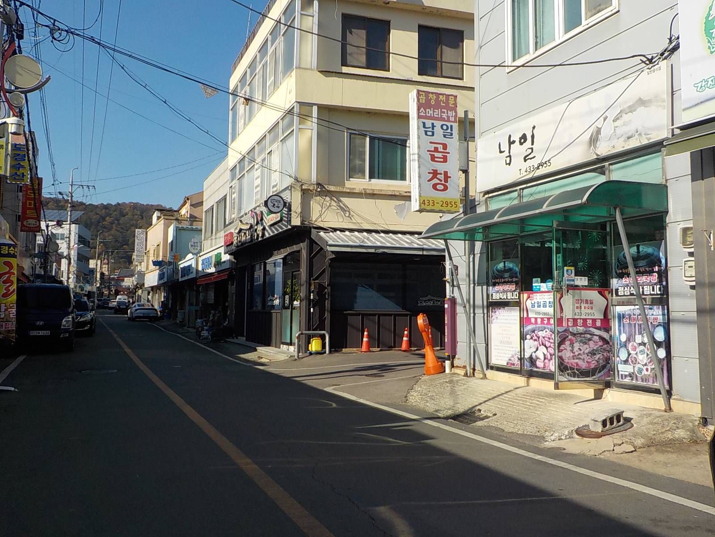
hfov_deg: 60.0
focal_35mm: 30
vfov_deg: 46.8
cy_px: 268
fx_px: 620
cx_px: 358
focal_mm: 4.1
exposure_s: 1/1600
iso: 125
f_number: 3.3
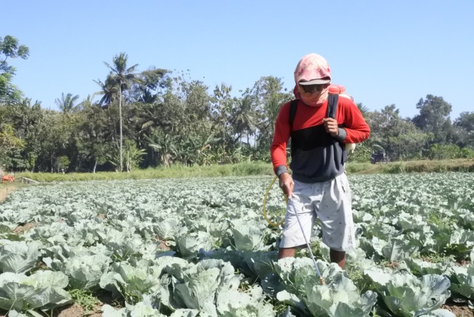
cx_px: 237
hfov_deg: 51.9
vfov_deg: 36.0
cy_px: 158
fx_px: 487
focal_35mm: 37
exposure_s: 1/5000
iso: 6400
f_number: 9
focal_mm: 14
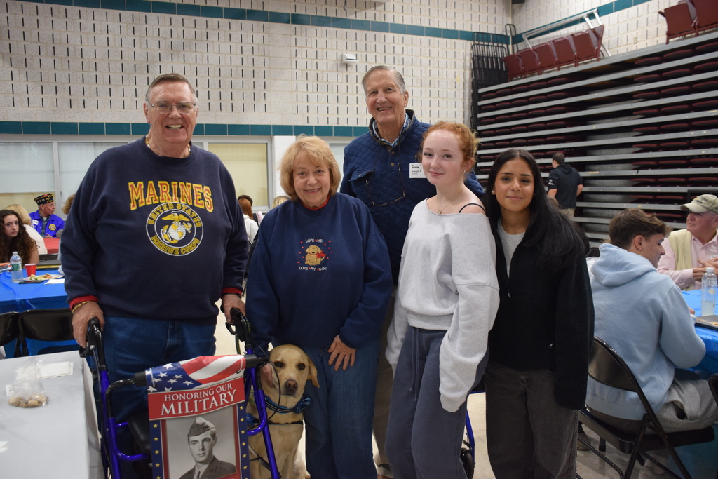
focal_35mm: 30
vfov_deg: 43.6
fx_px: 598
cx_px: 359
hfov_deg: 61.9
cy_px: 240
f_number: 3.5
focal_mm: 20
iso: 1250
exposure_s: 1/60
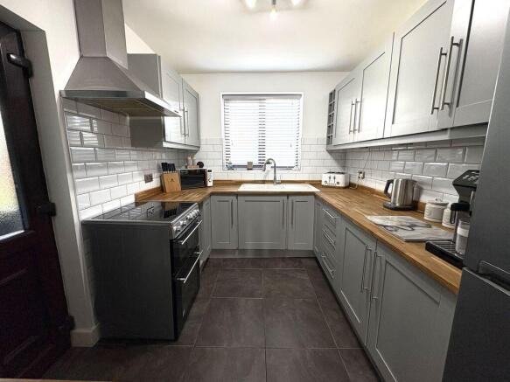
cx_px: 255
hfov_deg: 102.1
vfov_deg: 85.7
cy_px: 191
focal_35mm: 14
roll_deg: +0.5
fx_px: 206
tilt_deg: -9.5
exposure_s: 1/60
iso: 250
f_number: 2.2
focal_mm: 2.22
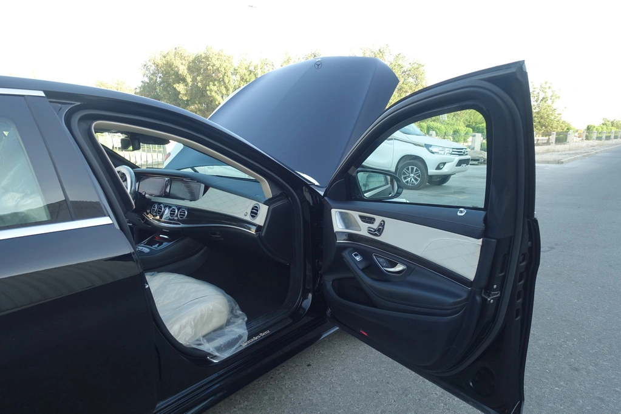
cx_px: 310
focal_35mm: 24
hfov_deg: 73.7
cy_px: 207
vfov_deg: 53.1
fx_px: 414
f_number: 4
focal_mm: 8.8
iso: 125
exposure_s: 1/80
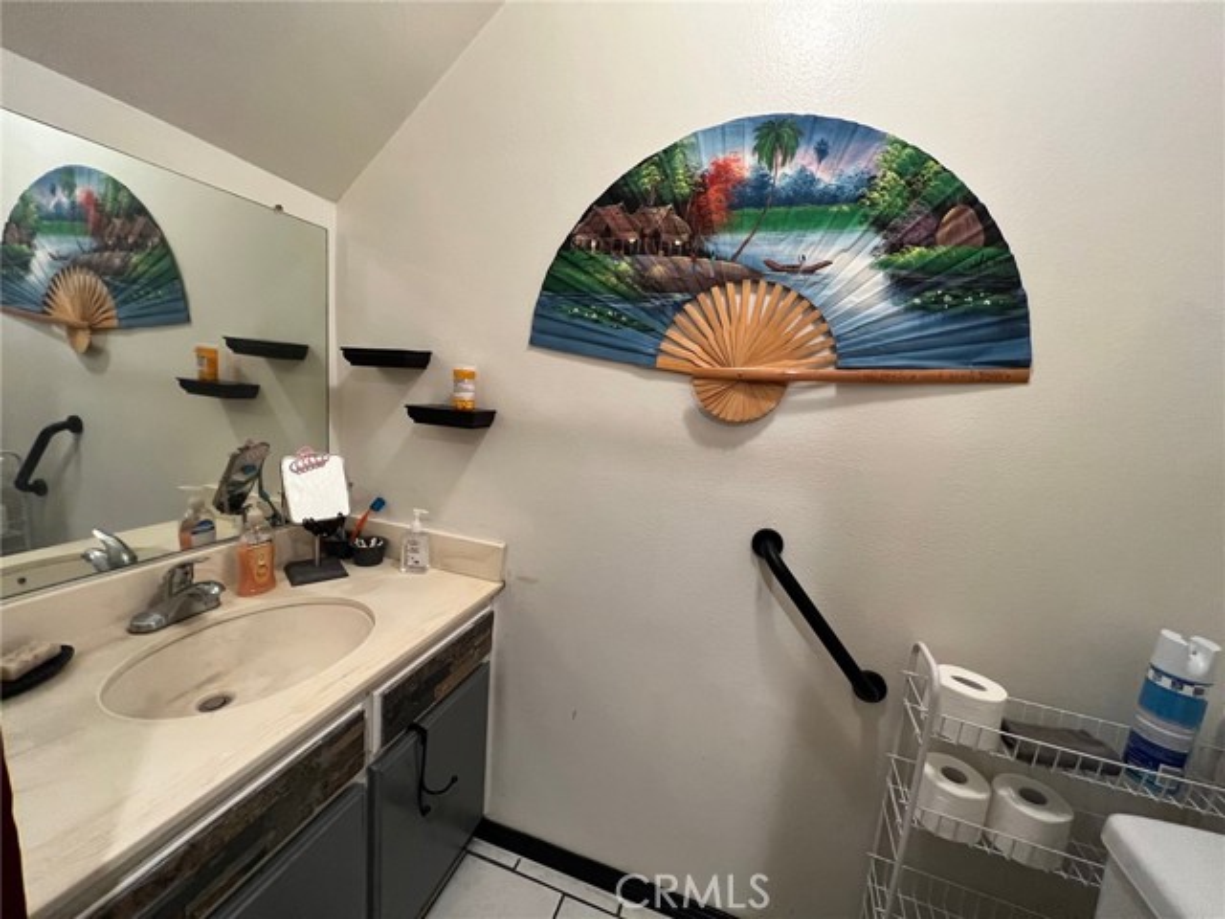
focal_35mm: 13
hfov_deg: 106.2
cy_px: 460
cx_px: 612
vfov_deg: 89.9
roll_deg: -4.7
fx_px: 460
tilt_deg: -10.4
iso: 400
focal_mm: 1.57
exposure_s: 1/60
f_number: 1.8
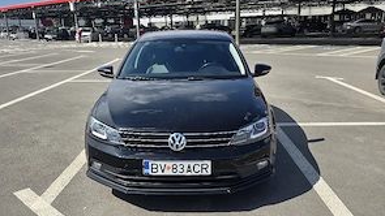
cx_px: 194
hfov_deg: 58.0
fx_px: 347
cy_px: 143
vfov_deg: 34.4
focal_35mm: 34
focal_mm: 6.3
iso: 12
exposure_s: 1/769
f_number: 1.7
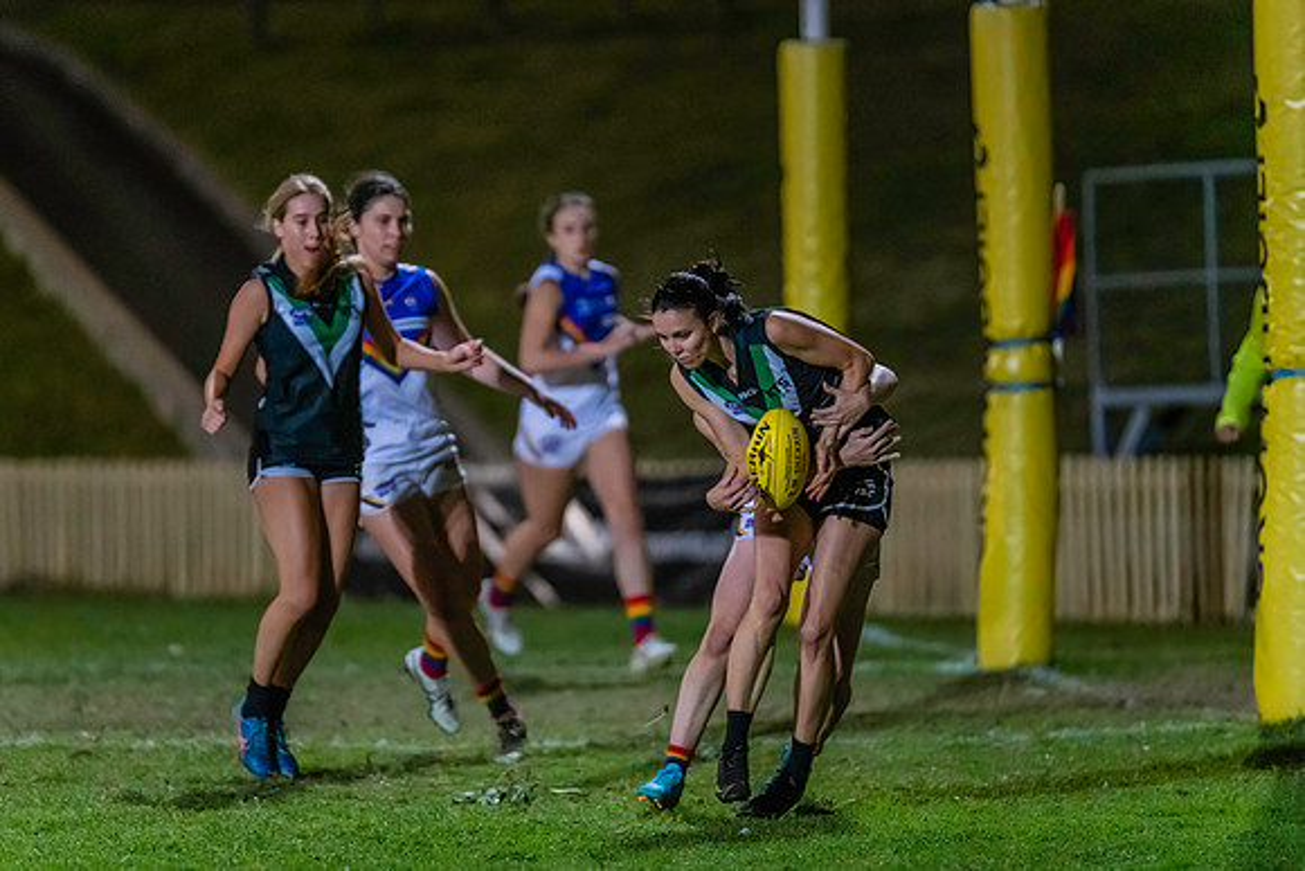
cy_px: 419
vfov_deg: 4.0
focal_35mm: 341
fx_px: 12366
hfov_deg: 6.0
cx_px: 587
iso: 10000
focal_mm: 300
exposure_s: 1/1000
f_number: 2.8
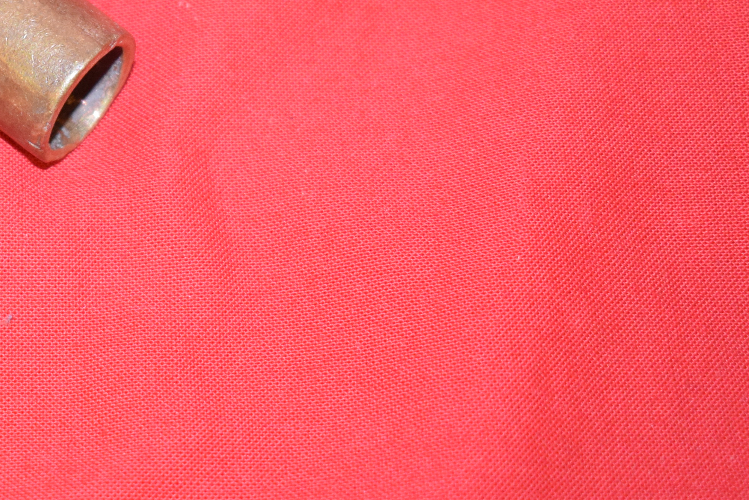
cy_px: 5
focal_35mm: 115
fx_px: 2393
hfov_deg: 17.3
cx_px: -32
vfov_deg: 11.8
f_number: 5
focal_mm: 34
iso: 1600
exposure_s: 1/80
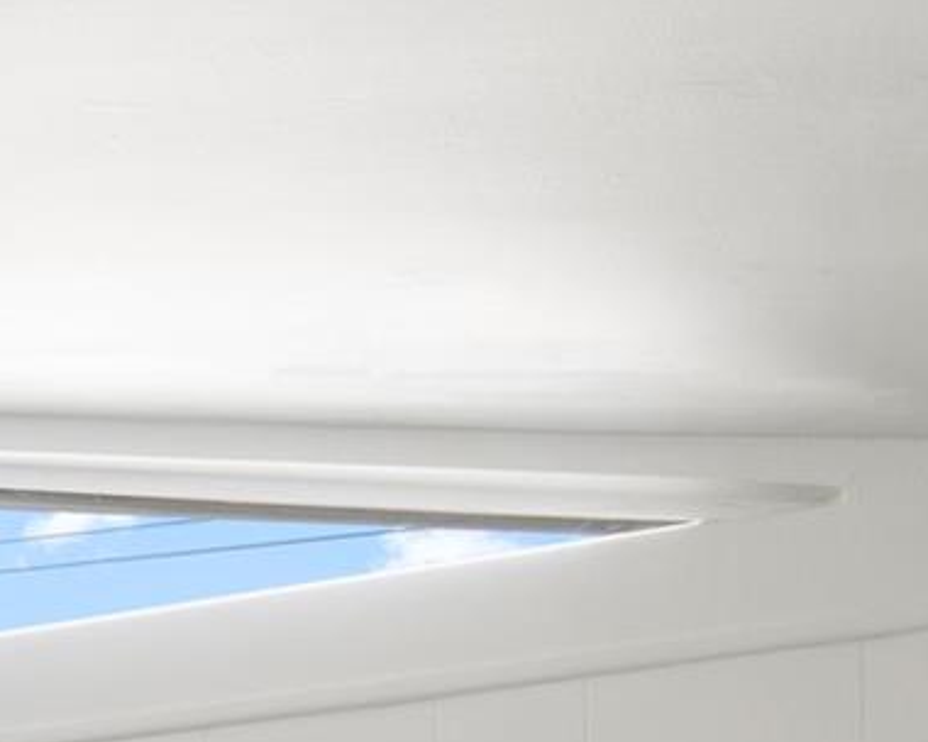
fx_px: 2362
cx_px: -1412
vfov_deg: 14.8
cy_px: 1469
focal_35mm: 86
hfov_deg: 13.9
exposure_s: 1/5
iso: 320
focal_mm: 17
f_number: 9
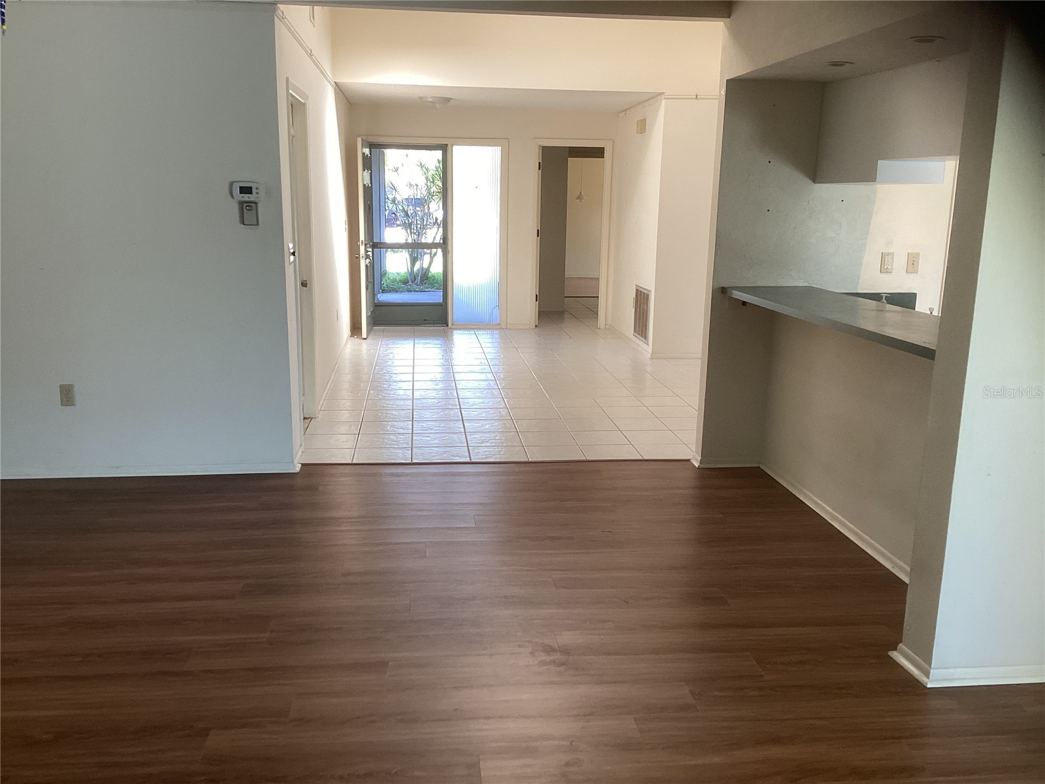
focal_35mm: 31
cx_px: 522
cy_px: 392
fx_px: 936
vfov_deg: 45.4
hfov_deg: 58.4
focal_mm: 3.3
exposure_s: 1/60
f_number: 2.4
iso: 80
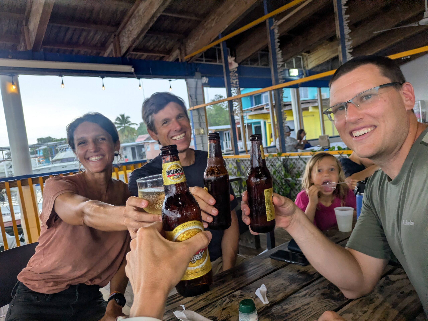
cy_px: 160
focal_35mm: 25
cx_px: 214
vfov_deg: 54.9
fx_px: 309
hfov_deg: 69.4
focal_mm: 5.43
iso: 151
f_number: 1.89
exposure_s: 1/120
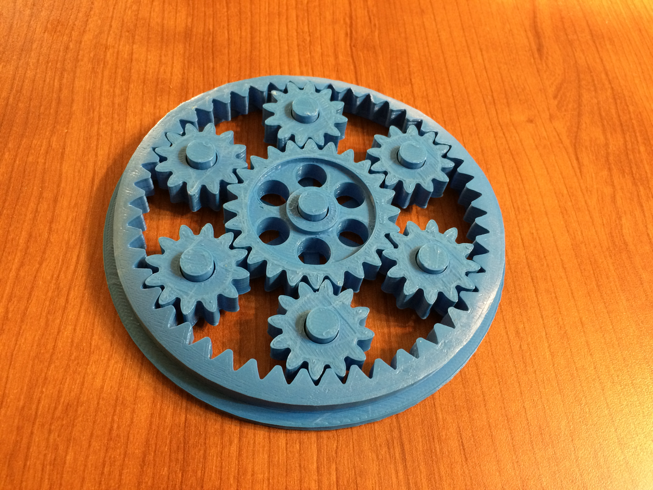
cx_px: 326
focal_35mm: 29
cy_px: 245
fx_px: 547
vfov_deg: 48.2
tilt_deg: -60.5
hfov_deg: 61.7
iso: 200
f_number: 2.2
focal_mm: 4.15
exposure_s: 1/30
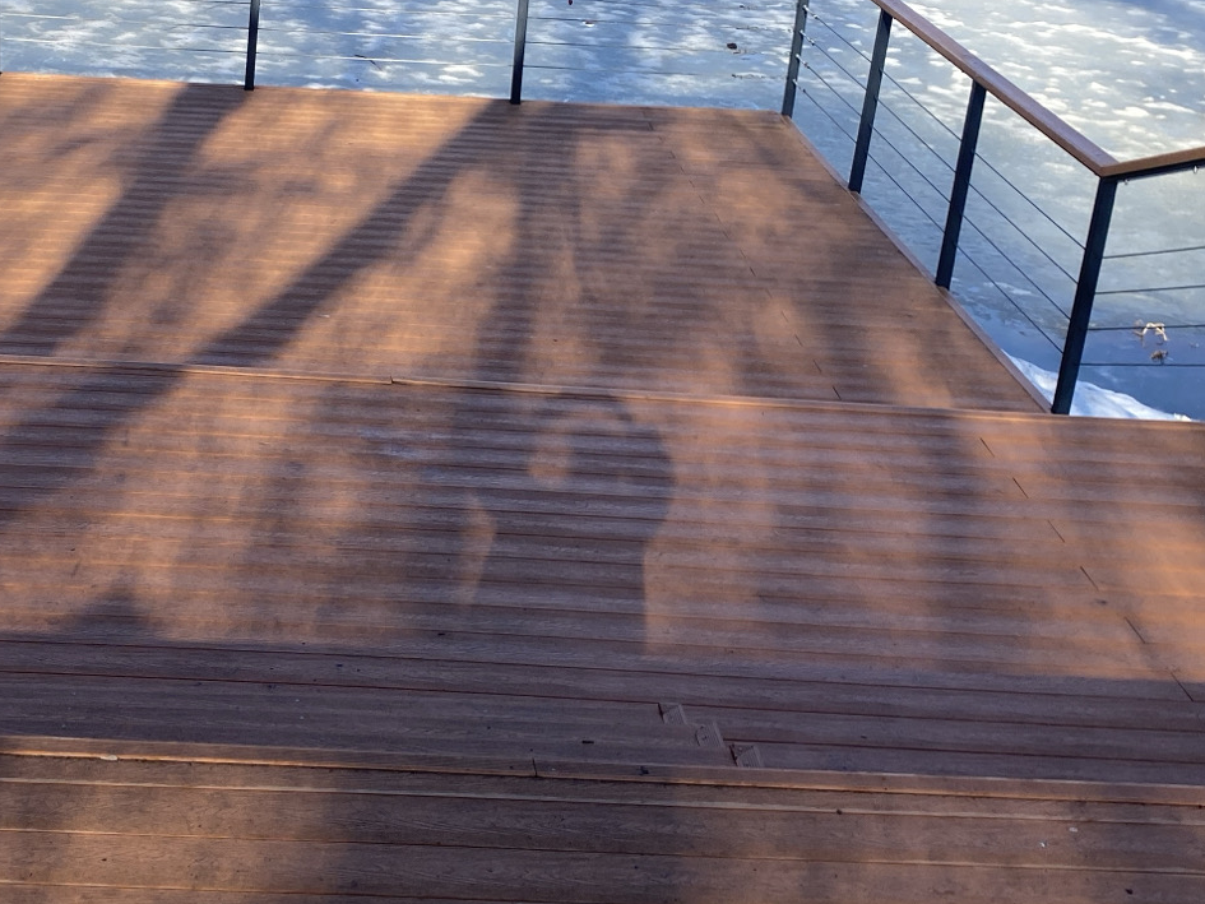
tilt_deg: -23.5
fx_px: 1915
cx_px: 238
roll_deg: -2.5
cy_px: 346
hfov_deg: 33.9
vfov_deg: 26.5
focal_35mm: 55
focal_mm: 4.25
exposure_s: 1/1007
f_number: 1.8
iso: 32
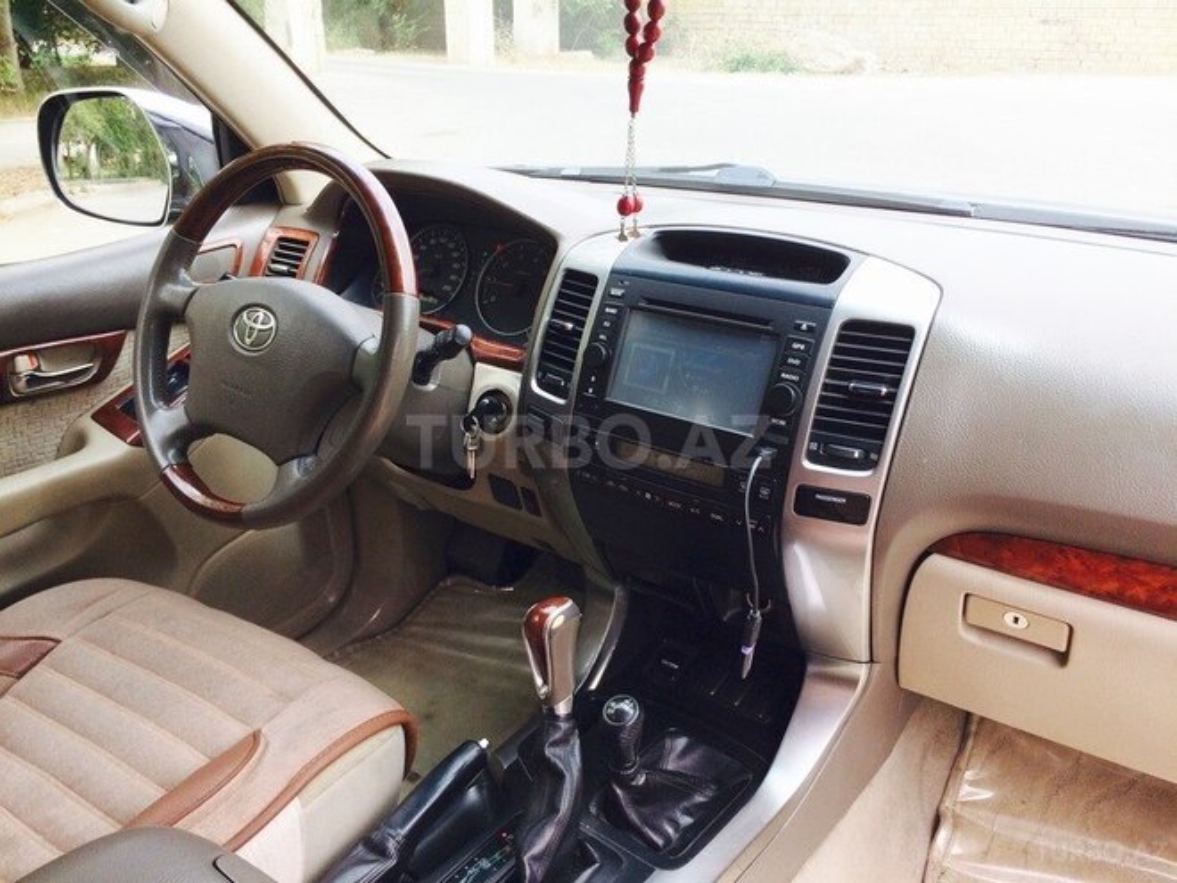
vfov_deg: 48.2
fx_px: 986
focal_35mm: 29
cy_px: 442
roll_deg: -0.6
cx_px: 588
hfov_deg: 61.7
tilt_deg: -24.4
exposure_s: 1/441
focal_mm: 4.15
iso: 32
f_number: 2.2
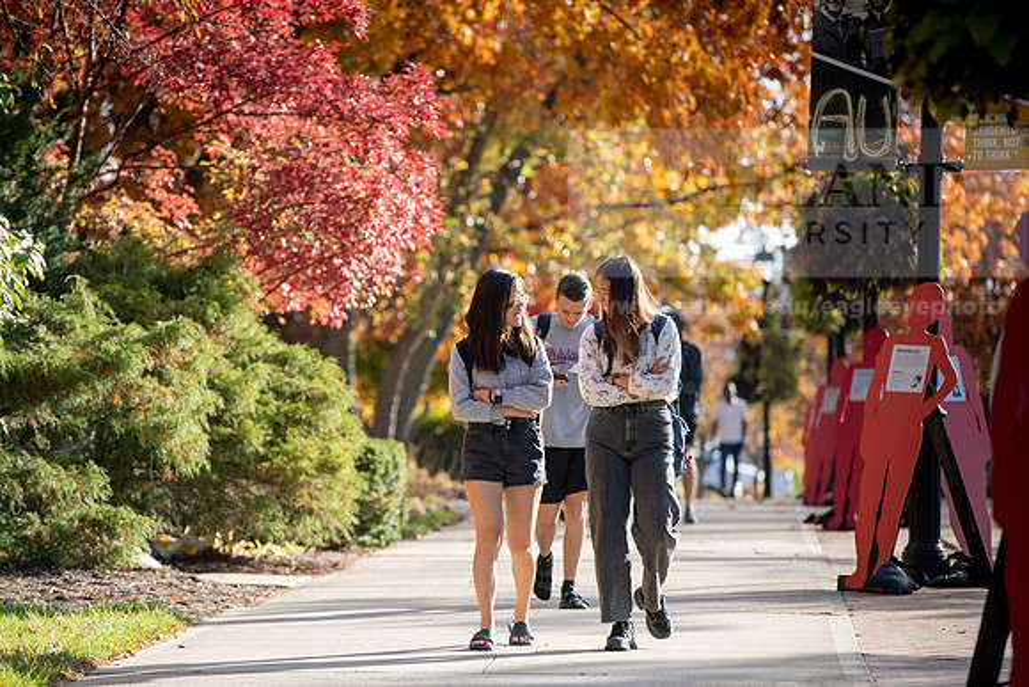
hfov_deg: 10.3
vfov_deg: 6.9
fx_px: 5718
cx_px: 514
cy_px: 344
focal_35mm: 200
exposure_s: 1/400
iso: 160
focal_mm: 200
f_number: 4
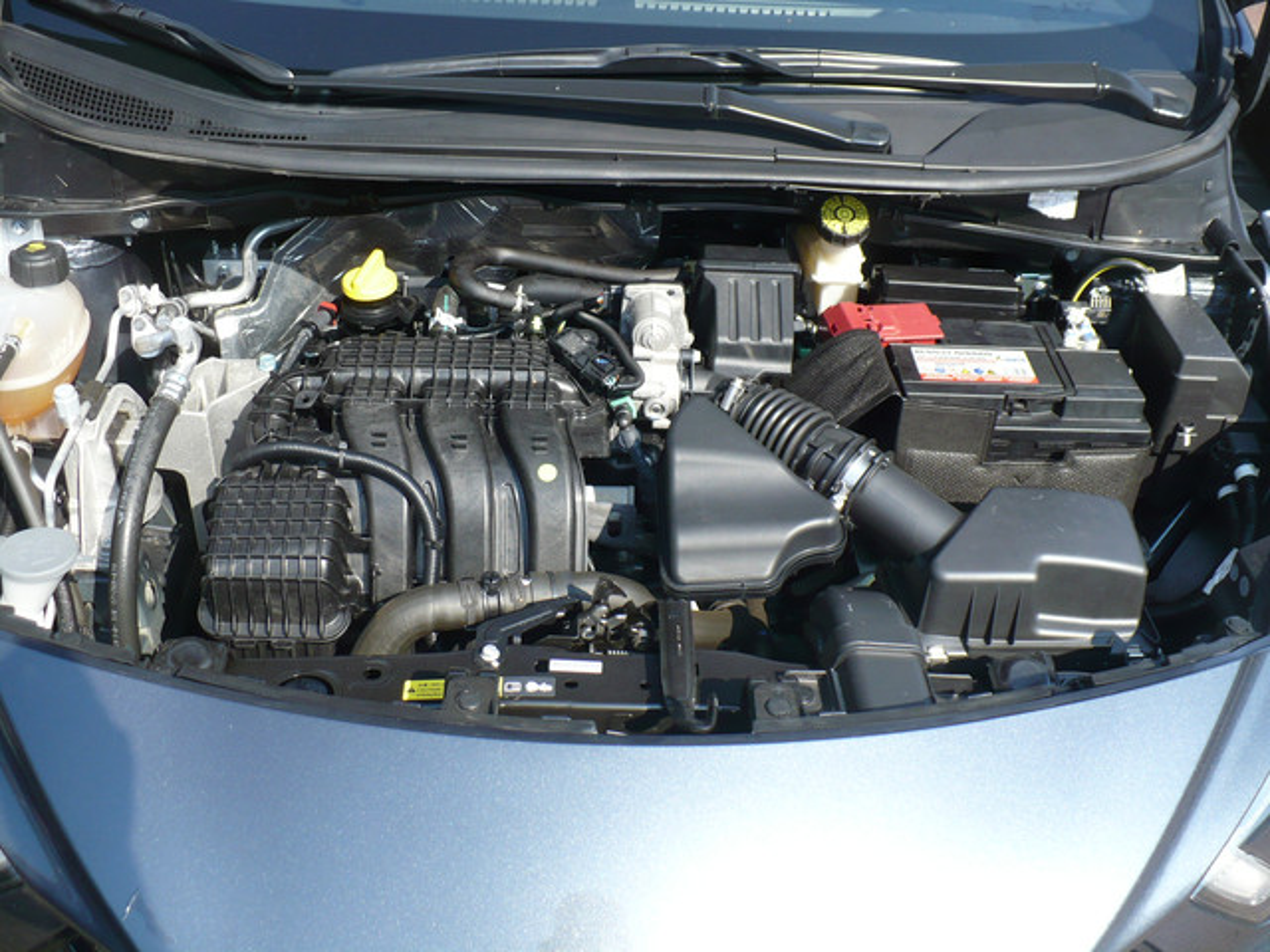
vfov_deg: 38.7
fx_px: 1357
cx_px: 635
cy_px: 476
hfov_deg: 50.1
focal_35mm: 37
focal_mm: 6.1
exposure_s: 1/500
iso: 100
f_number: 2.8
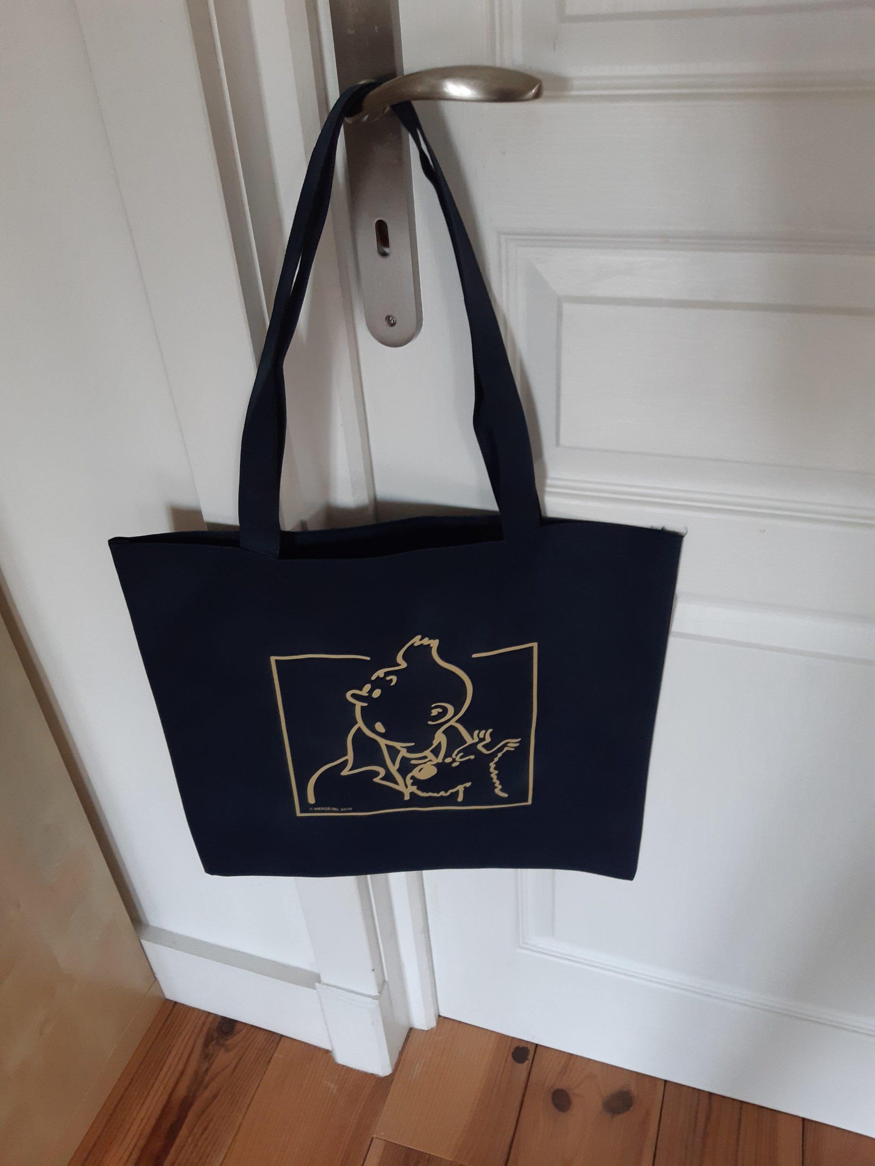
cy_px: 583
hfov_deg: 53.1
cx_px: 438
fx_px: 876
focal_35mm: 26
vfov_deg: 67.3
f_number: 1.7
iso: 200
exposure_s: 1/50
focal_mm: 3.92
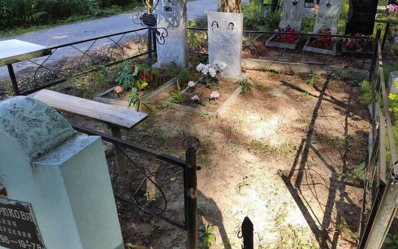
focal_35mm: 28
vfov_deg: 44.5
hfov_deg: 66.5
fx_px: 304
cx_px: 201
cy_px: 109
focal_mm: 4.77
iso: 112
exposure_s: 1/198
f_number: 1.75
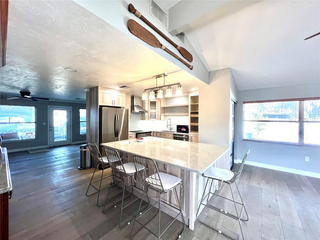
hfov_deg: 106.2
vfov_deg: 89.9
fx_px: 120
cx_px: 160
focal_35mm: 13
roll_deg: +0.1
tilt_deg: -0.8
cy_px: 120
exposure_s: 1/120
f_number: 1.8
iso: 200
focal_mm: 1.57
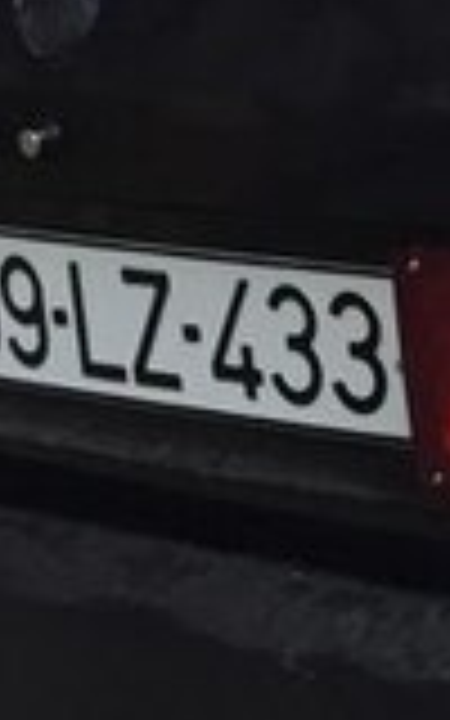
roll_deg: +0.8
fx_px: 2492
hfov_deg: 9.5
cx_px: 972
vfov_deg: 16.4
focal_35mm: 127
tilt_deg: -5.9
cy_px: 214
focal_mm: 4.15
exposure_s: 1/33
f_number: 2.2
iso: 32
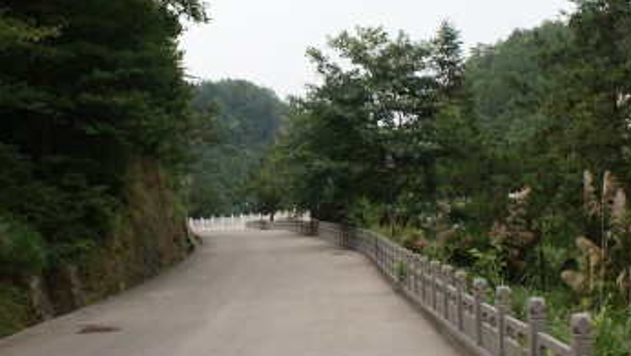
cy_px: 99
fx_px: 837
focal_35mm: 50
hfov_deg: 41.2
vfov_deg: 23.8
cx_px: 279
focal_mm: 22
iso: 100
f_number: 9
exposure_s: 1/80
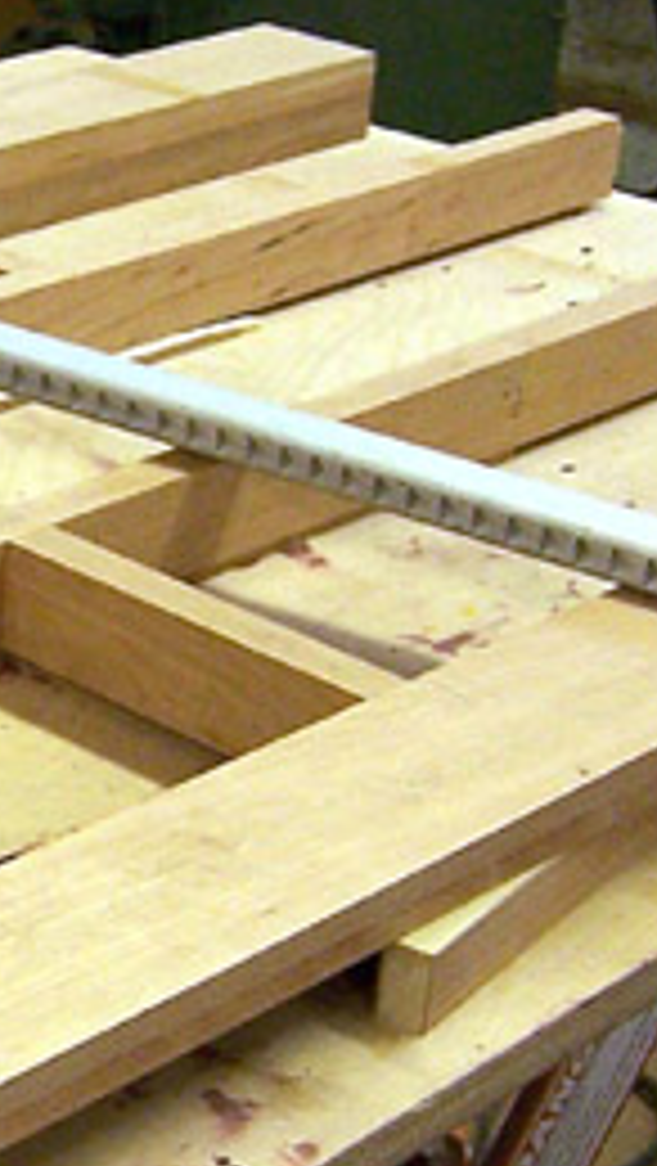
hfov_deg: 11.4
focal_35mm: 100
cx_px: -432
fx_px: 3092
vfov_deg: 21.3
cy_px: 617
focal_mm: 5.5
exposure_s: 1/30
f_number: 3.4
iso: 140
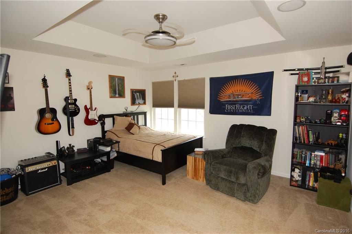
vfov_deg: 67.2
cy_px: 117
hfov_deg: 90.1
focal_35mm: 18
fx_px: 176
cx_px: 176
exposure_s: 1/60
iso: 400
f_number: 4
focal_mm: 12
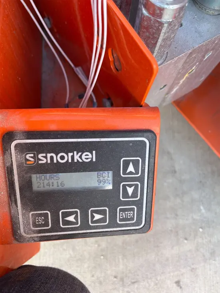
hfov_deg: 53.1
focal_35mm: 26
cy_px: 146
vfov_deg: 67.3
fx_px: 220
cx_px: 110
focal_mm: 5.1
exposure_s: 1/179
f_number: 1.6
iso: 40
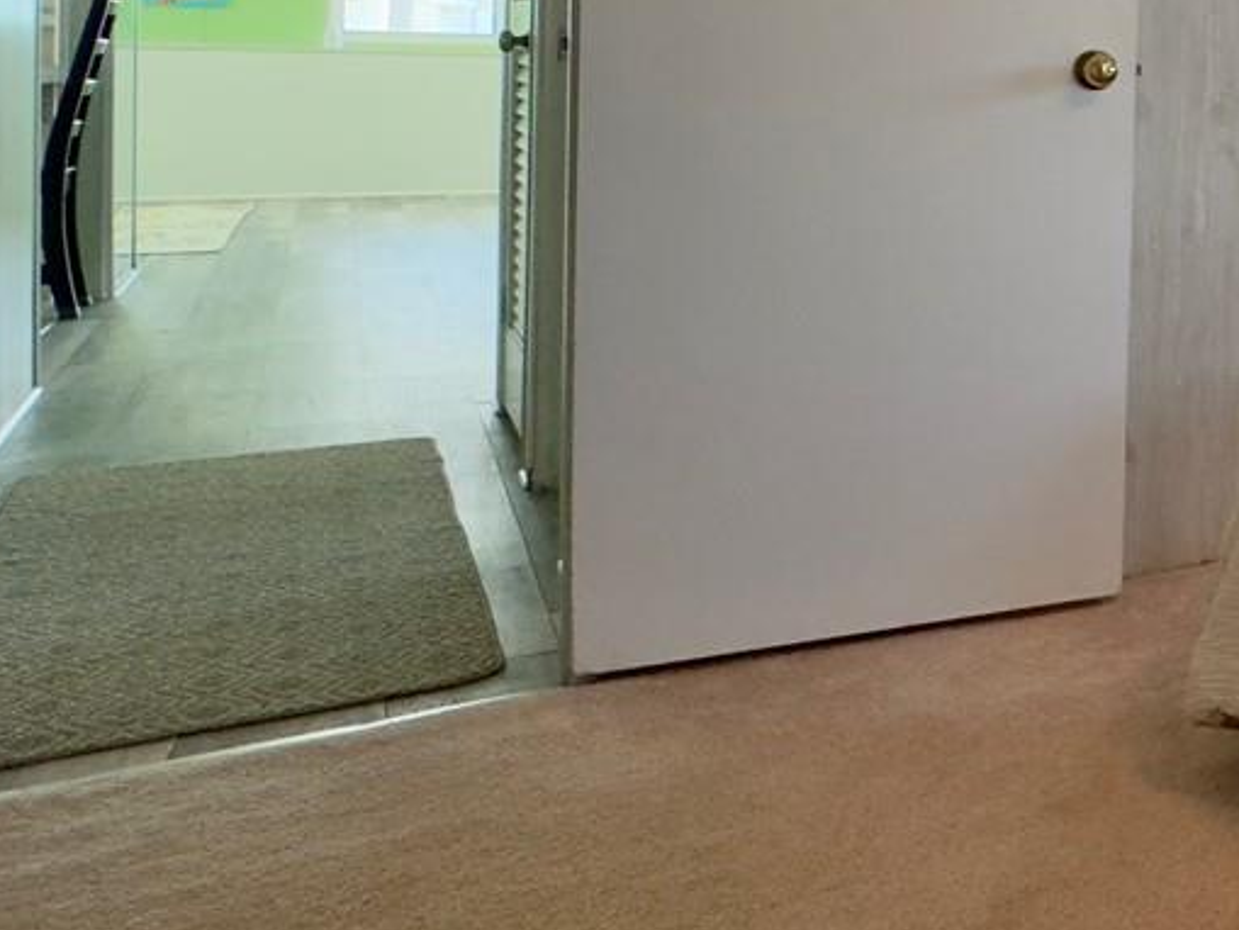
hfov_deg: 27.9
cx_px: 1882
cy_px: 112
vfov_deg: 31.5
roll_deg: -2.0
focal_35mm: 44
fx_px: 1575
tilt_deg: -1.9
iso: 250
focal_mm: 2.22
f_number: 2.2
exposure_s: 1/120
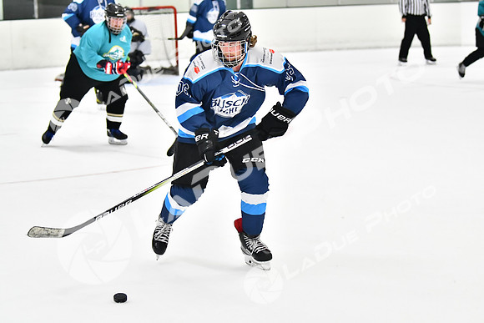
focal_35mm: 150
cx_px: 242
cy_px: 162
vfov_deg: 9.2
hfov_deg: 13.7
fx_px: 2017
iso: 6400
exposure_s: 1/1250
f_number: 2.8
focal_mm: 100
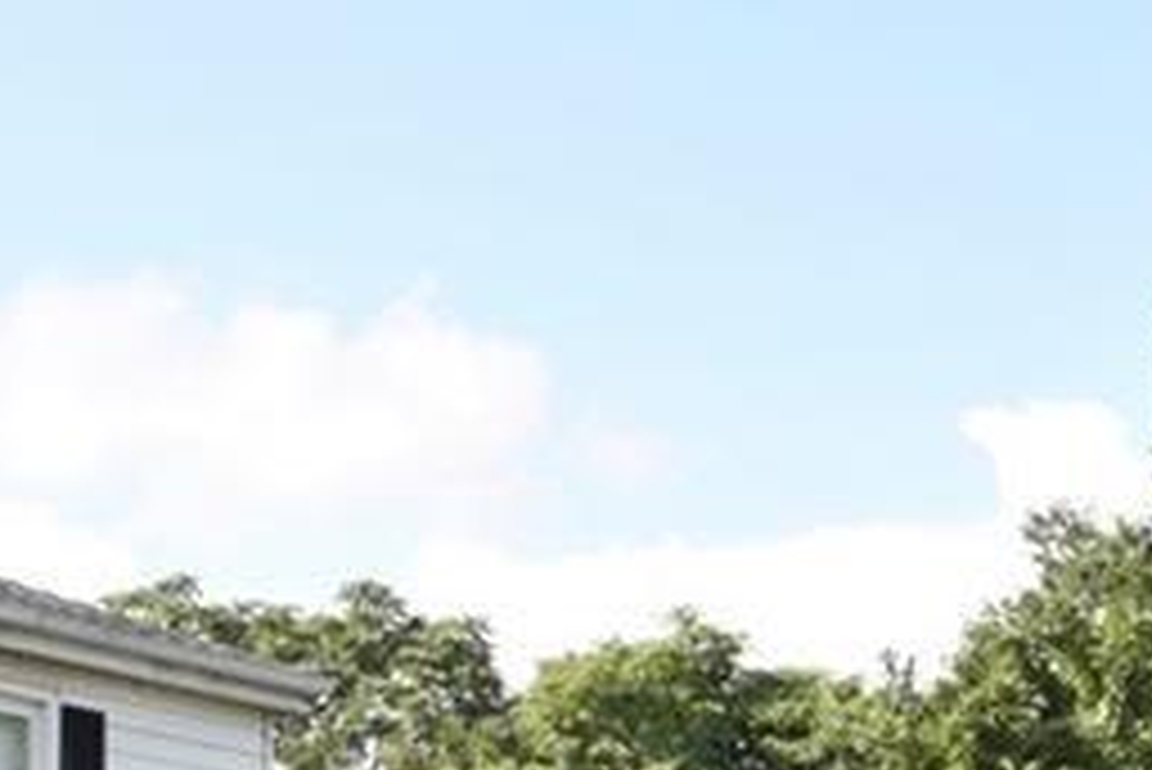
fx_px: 4482
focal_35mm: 140
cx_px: -734
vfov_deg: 9.4
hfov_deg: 13.5
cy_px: 1385
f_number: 8
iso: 160
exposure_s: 1/200
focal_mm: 35
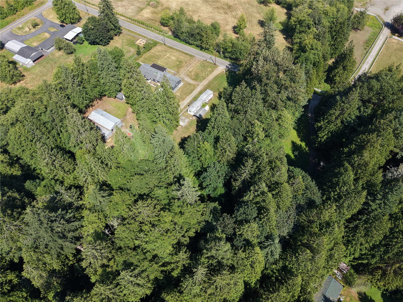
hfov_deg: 71.6
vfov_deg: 56.8
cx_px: 202
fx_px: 279
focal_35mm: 24
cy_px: 151
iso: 130
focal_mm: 8.67
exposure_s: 1/250
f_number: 1.8
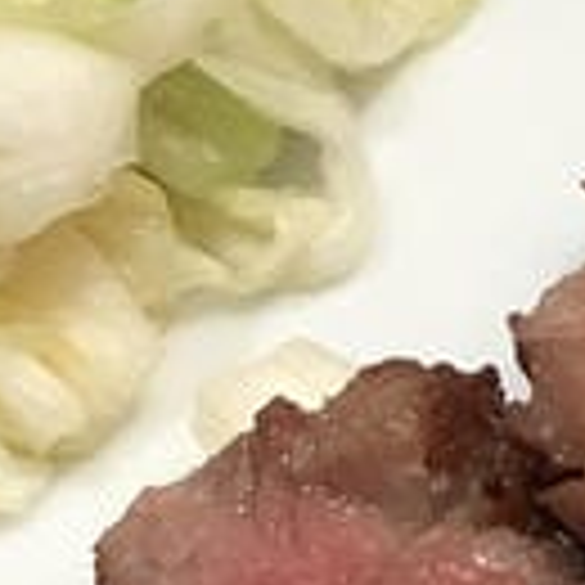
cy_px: 603
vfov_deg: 7.4
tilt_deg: -49.4
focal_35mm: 236
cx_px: 418
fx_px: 4512
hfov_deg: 7.4
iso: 40
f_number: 1.8
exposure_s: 1/30
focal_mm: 3.99
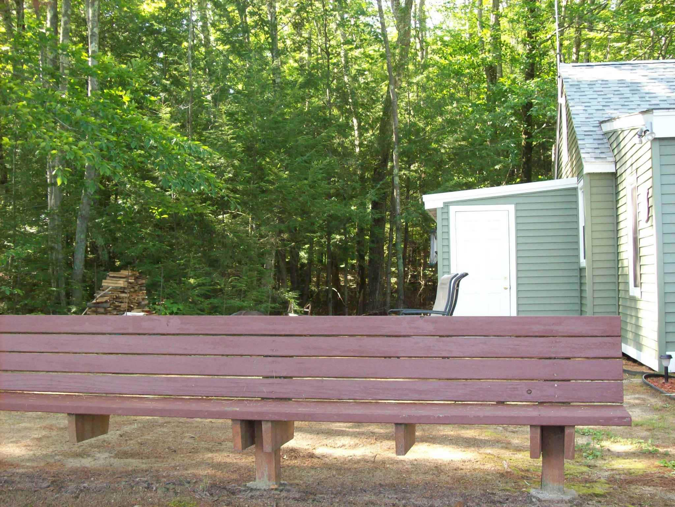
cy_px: 254
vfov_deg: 32.2
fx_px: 877
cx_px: 338
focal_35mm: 45
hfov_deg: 42.1
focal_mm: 7.6
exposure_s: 1/120
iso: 200
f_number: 3
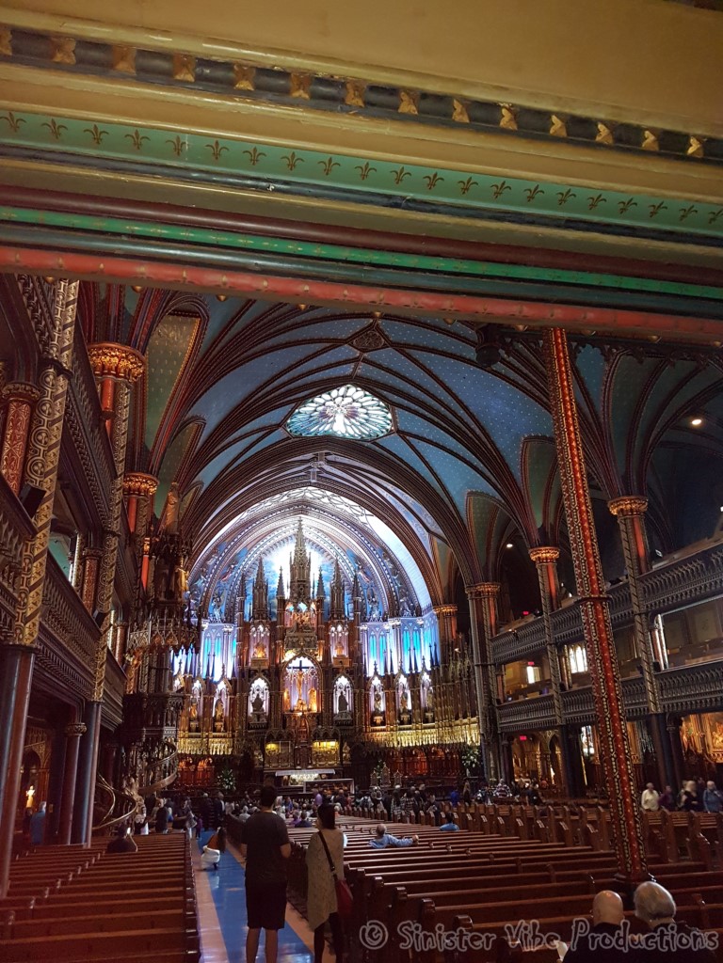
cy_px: 482
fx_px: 724
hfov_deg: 53.1
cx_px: 362
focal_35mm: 26
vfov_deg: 67.3
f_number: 1.7
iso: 320
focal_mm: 4.2
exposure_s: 1/10
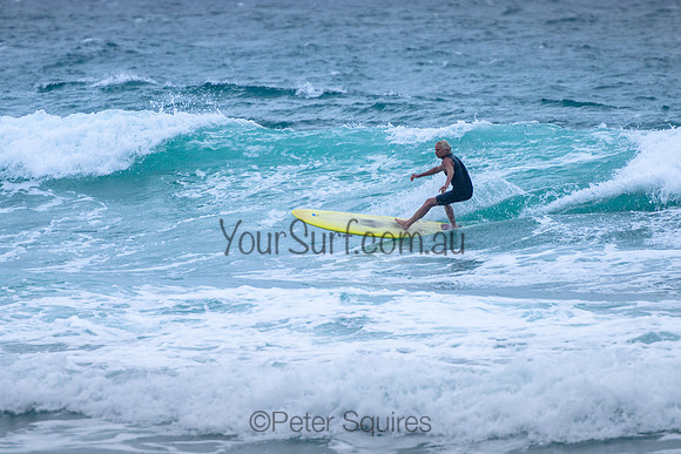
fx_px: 10409
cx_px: 351
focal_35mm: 550
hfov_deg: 3.7
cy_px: 159
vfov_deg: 2.5
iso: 560
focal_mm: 400
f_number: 5.6
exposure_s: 1/2000
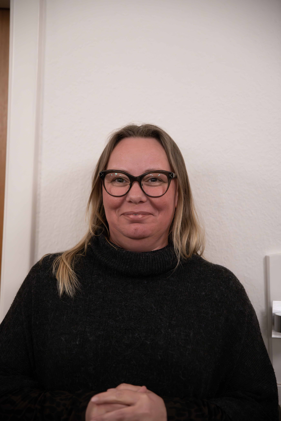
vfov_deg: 29.7
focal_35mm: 68
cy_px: 210
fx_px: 796
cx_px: 140
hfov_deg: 20.0
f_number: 2.8
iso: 3200
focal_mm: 68
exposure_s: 1/160
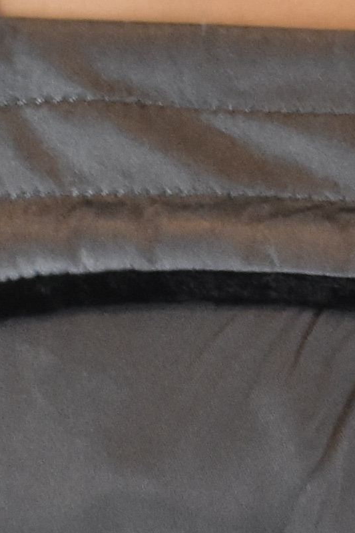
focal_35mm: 405
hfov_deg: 3.4
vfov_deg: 5.0
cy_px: 836
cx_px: 137
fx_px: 5993
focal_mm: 36
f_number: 16
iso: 1600
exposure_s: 1/25
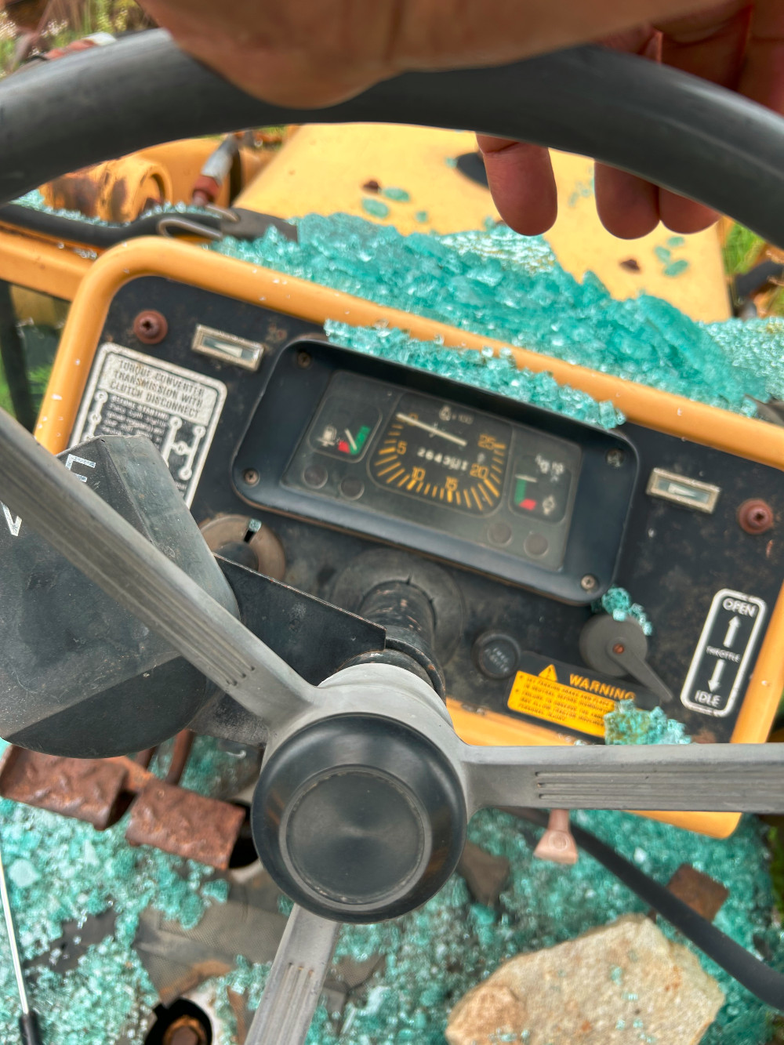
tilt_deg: -51.5
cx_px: 392
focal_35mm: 26
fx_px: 785
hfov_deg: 53.1
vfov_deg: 67.3
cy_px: 522
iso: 40
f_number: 1.5
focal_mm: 5.7
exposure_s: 1/121
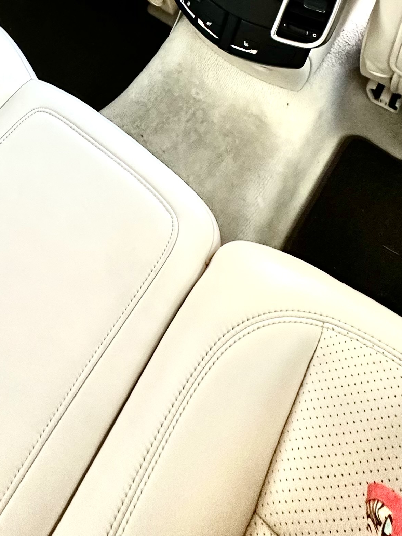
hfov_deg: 36.7
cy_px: -143
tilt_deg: -28.1
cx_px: 28
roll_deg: +4.9
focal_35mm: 36
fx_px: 557
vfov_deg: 36.3
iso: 160
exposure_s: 1/99
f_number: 2.2
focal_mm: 2.22
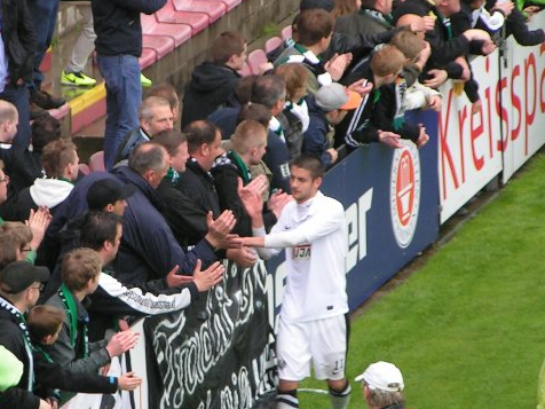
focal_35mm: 363
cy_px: 218
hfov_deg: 5.5
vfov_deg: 4.1
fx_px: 5715
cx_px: 180
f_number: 3.5
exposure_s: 1/200
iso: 64
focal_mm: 33
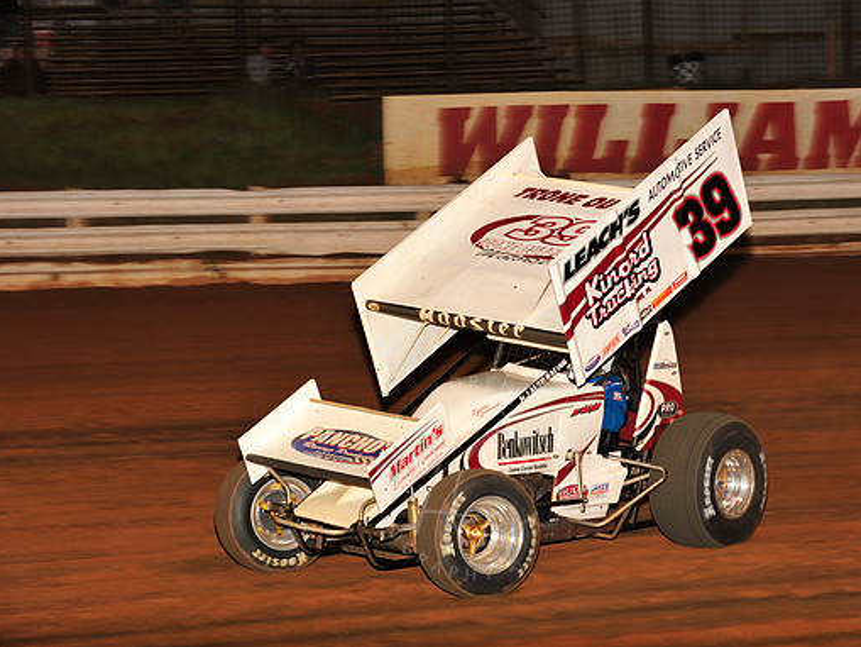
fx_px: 2861
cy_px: 322
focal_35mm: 115
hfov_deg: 17.1
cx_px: 474
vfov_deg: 12.9
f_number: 6.3
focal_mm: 105
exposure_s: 1/320
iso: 800
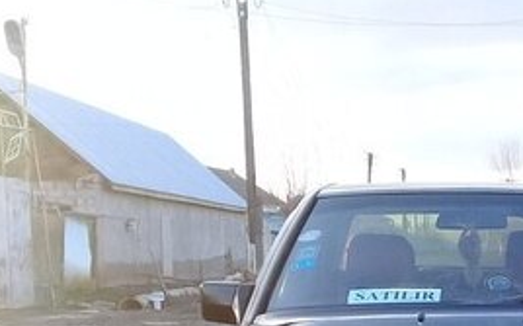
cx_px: 537
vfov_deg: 15.1
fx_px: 1154
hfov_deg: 24.3
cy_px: 458
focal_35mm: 81
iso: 50
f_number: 2.2
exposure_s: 1/140
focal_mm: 3.3
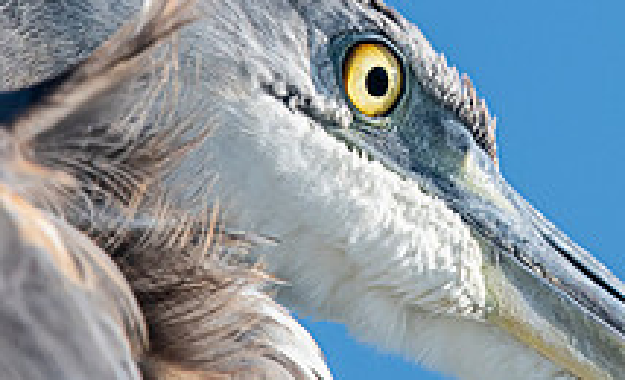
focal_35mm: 1615
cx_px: 419
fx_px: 27294
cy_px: 39
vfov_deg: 0.8
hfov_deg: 1.3
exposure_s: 1/2000
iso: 500
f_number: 6.3
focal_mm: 420
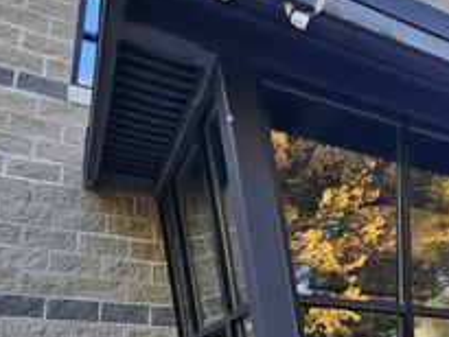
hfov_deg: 43.7
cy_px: 304
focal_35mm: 38
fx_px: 493
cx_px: 423
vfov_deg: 35.5
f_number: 2.2
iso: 125
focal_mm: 2.2
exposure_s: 1/207
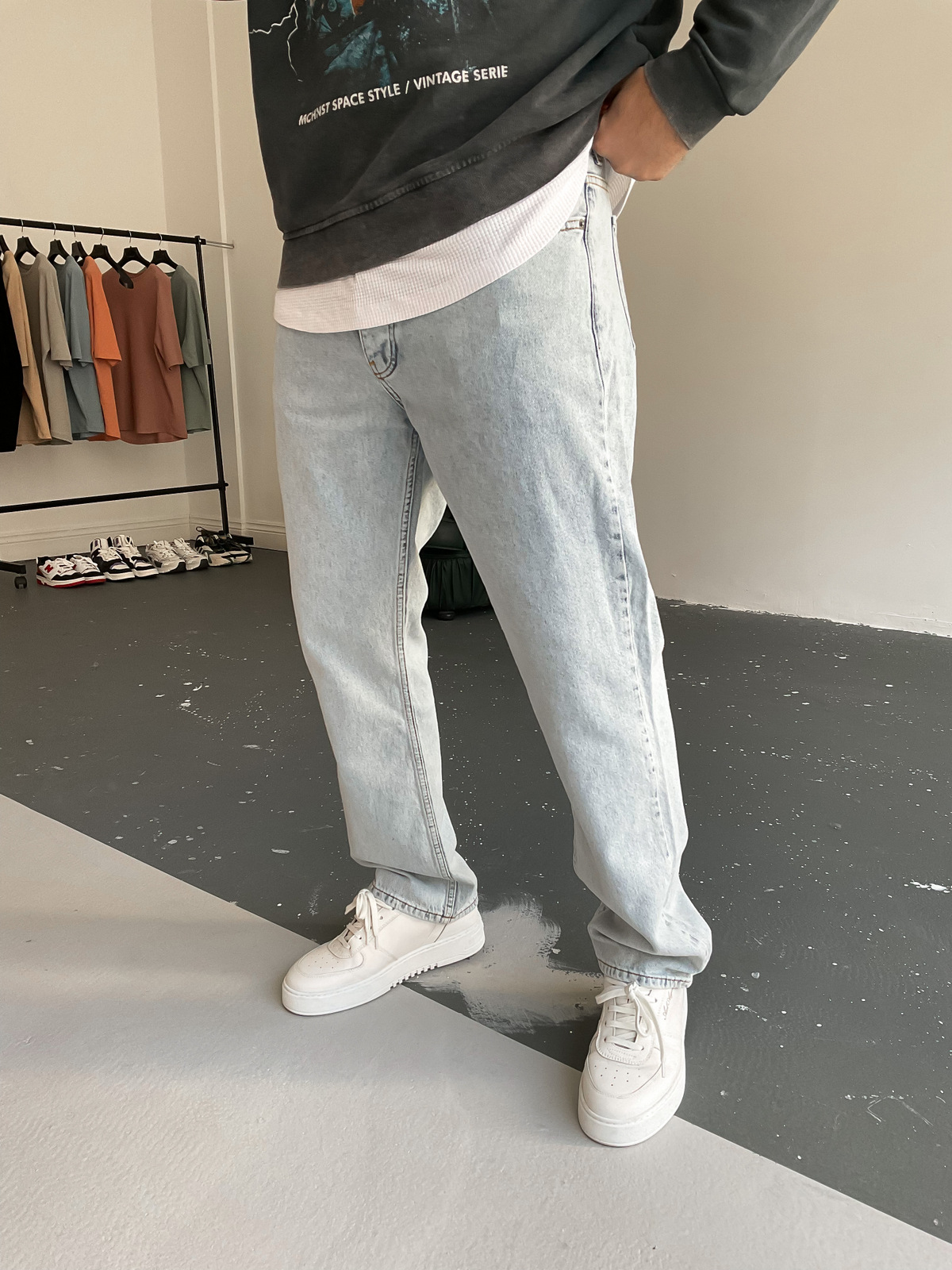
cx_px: 476
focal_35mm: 29
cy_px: 635
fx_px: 1063
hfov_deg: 48.2
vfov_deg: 61.7
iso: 64
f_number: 1.8
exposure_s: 1/120
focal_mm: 3
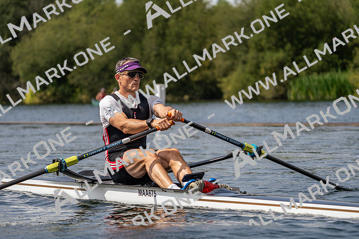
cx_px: 180
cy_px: 120
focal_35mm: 200
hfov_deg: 10.3
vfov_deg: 6.9
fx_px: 1995
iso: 200
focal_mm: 200
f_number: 5.6
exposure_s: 1/1600
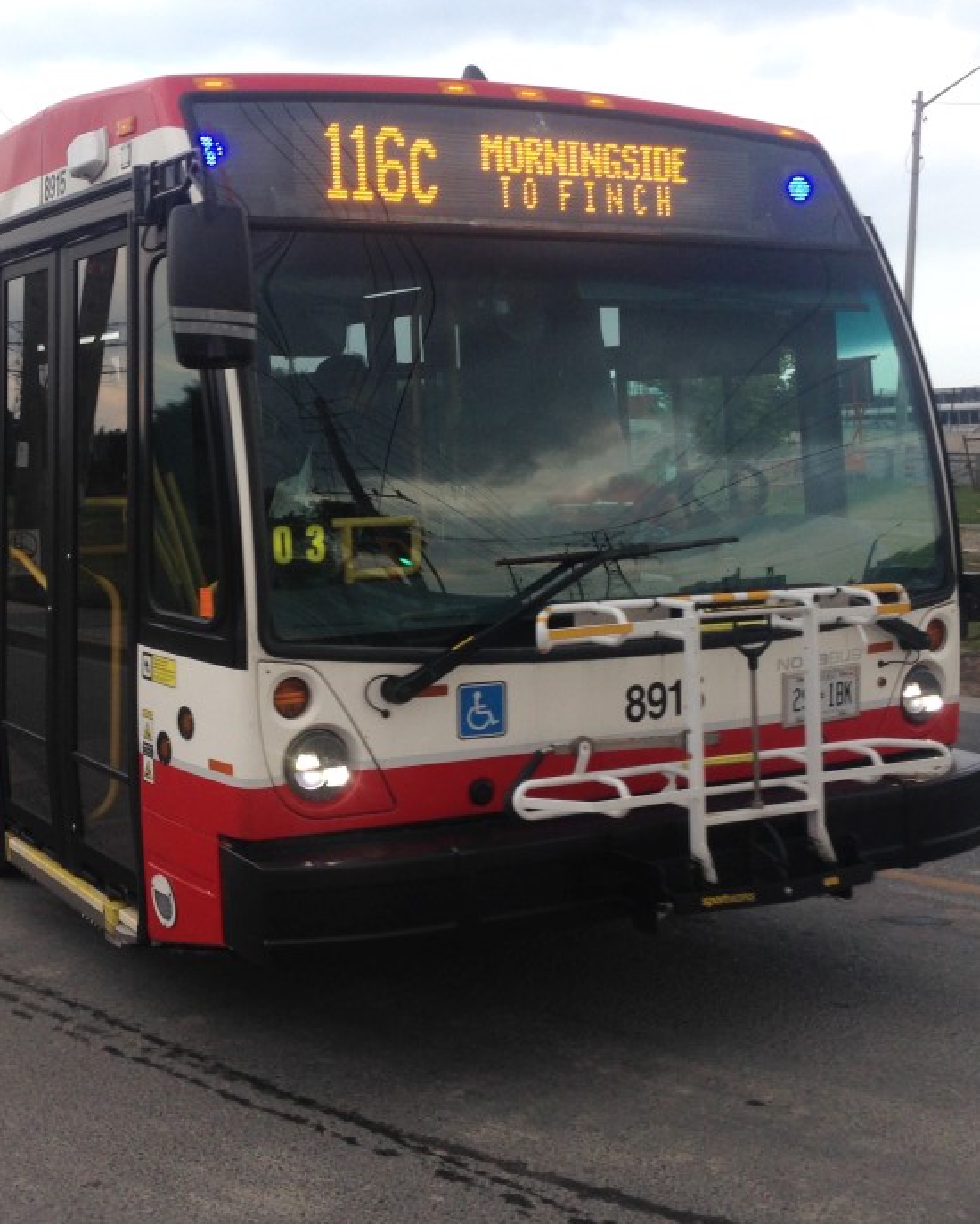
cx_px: 333
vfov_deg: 38.7
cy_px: 543
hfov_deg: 31.2
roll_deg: -0.8
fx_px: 1739
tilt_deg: -1.4
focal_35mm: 48
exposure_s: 1/276
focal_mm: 4.12
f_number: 2.4
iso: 50
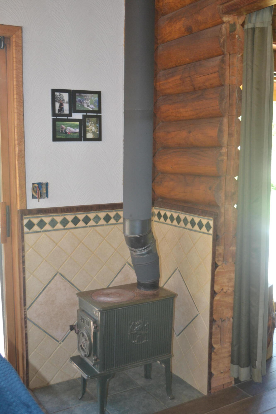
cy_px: 207
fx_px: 449
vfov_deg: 49.6
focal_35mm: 39
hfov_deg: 34.2
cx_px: 138
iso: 800
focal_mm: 26
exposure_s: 1/30
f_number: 4.2
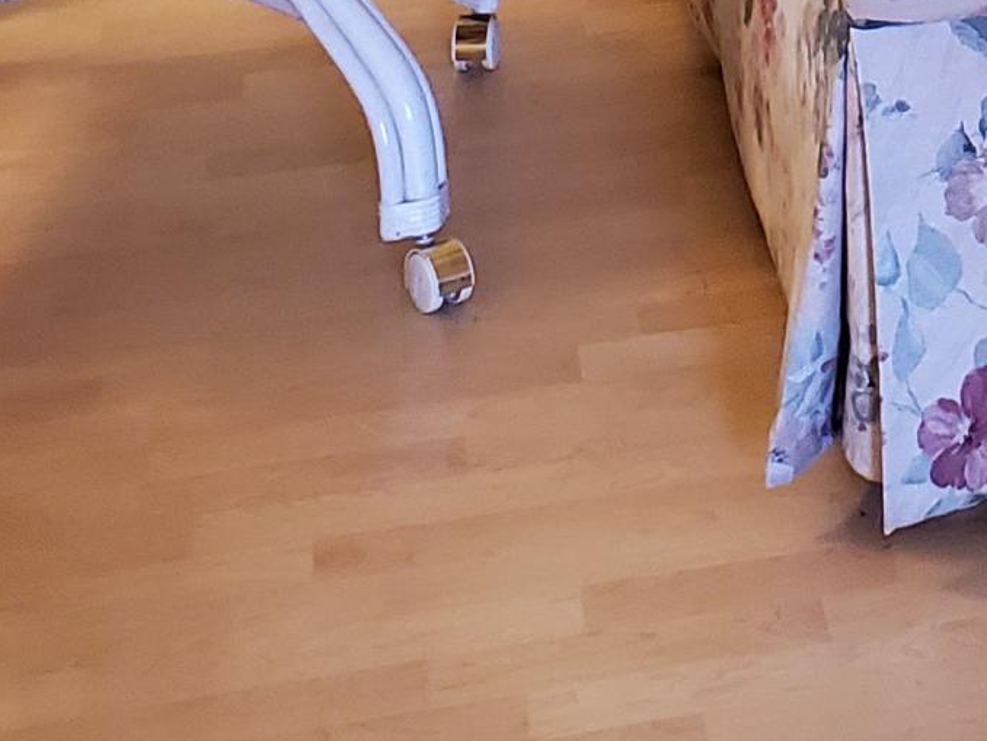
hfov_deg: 15.8
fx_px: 3280
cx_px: 1459
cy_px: -780
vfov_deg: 11.5
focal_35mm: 115
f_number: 2.4
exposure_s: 1/40
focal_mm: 4.3
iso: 500
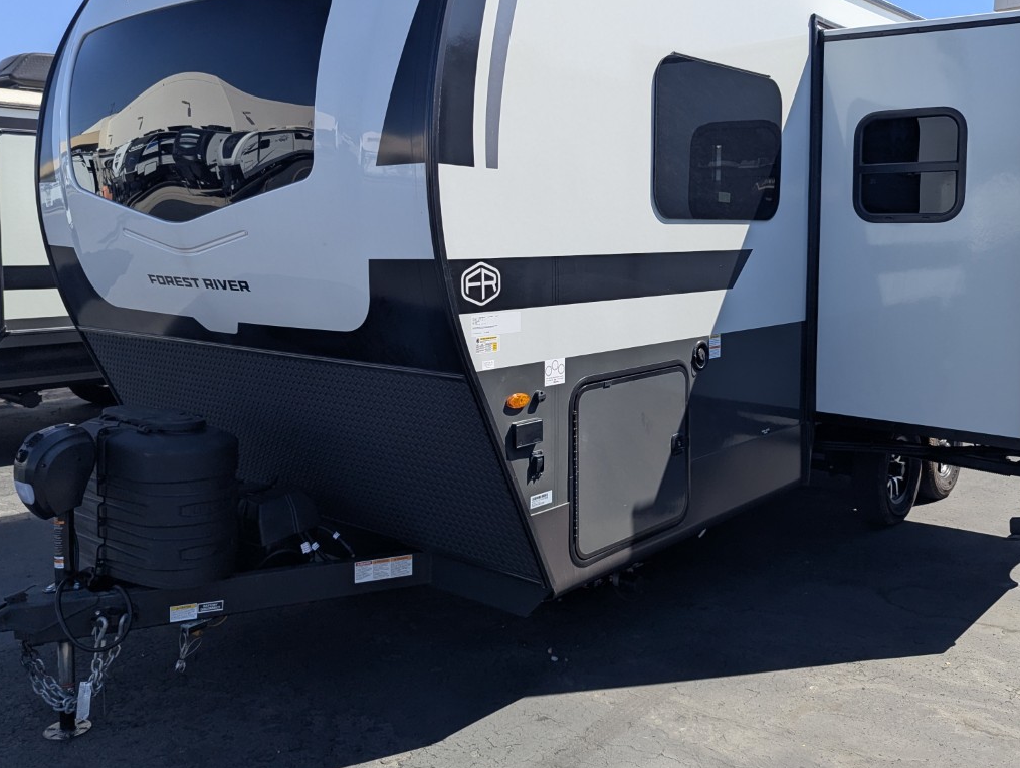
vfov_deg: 42.9
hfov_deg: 55.0
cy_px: 326
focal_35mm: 33
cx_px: 590
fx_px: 974
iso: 49
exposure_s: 1/1795
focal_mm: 6.81
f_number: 1.85
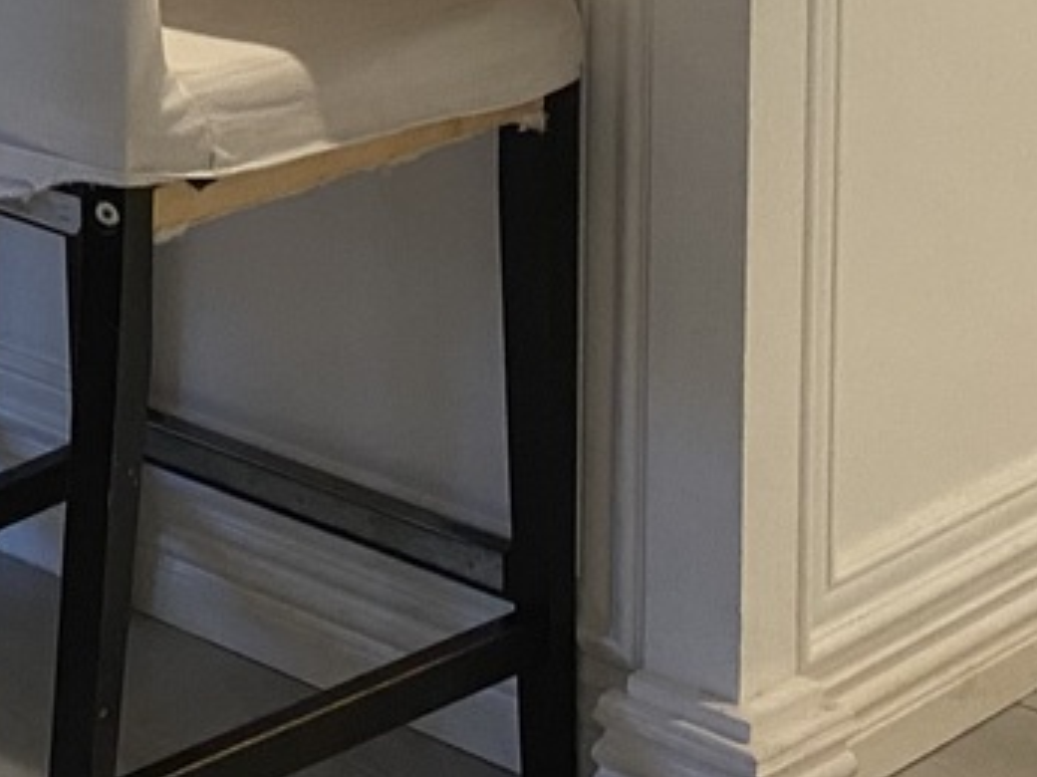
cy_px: -418
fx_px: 3234
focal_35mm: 108
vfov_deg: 12.9
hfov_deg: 16.0
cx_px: -708
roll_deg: +2.8
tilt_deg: -8.0
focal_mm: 4.25
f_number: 1.8
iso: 200
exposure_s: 1/60
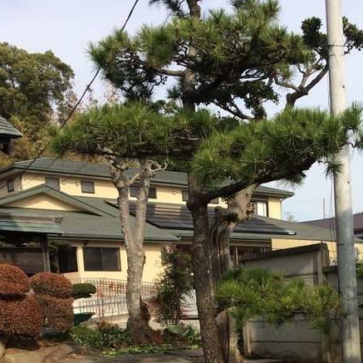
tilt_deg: -12.3
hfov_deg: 28.1
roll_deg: +3.9
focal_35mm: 60
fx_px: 712
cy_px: 414
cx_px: 287
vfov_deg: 26.1
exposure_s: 1/1520
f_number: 2.2
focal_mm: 4.15
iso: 32
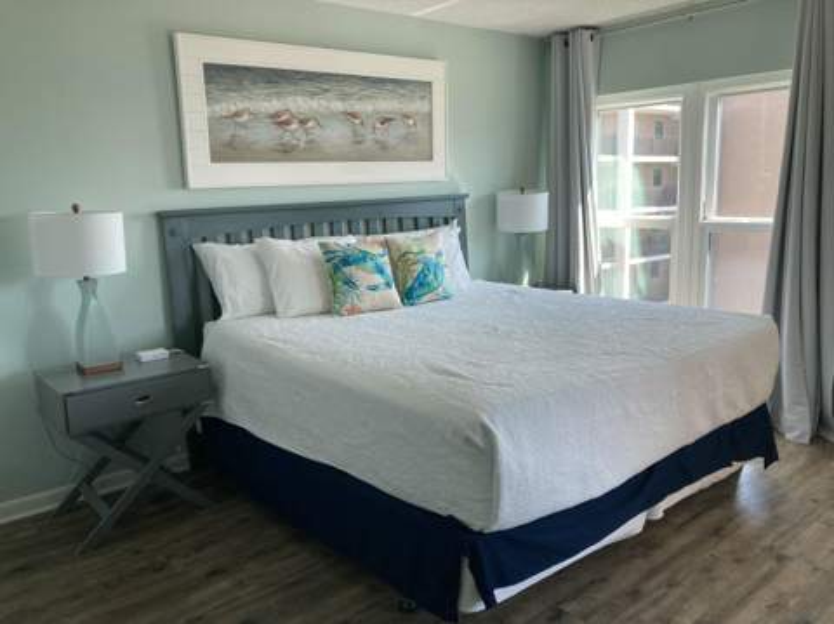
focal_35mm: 28
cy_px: 312
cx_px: 417
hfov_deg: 63.5
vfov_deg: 49.7
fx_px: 674
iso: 64
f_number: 1.8
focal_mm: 3.99
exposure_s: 1/121
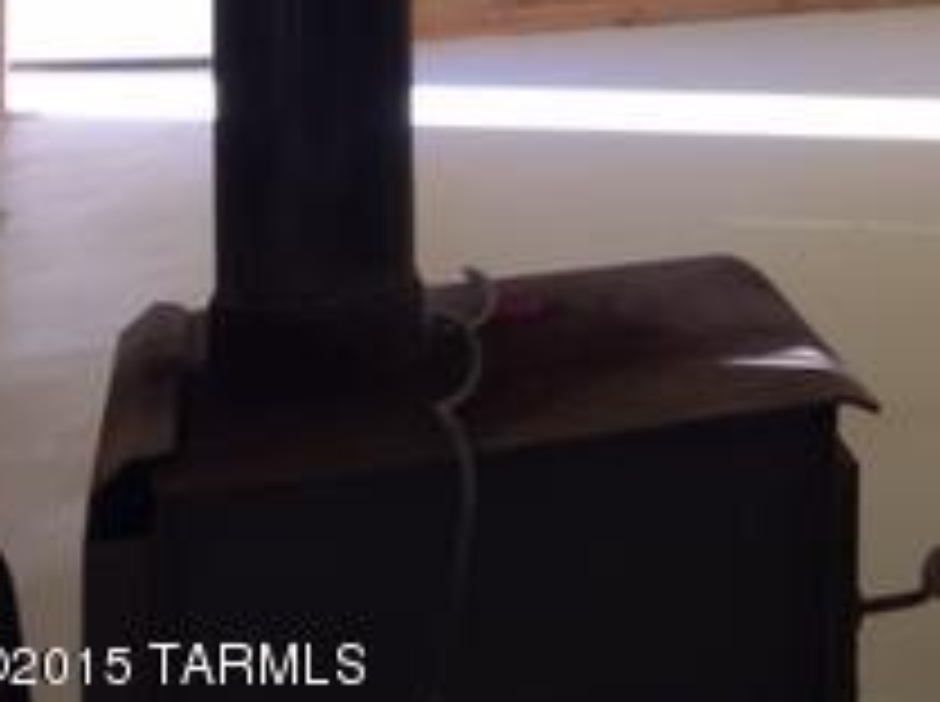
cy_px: -324
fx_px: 2413
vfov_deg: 15.4
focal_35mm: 89
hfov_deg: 19.4
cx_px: 1381
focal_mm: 4.15
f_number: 2.2
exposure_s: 1/120
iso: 32
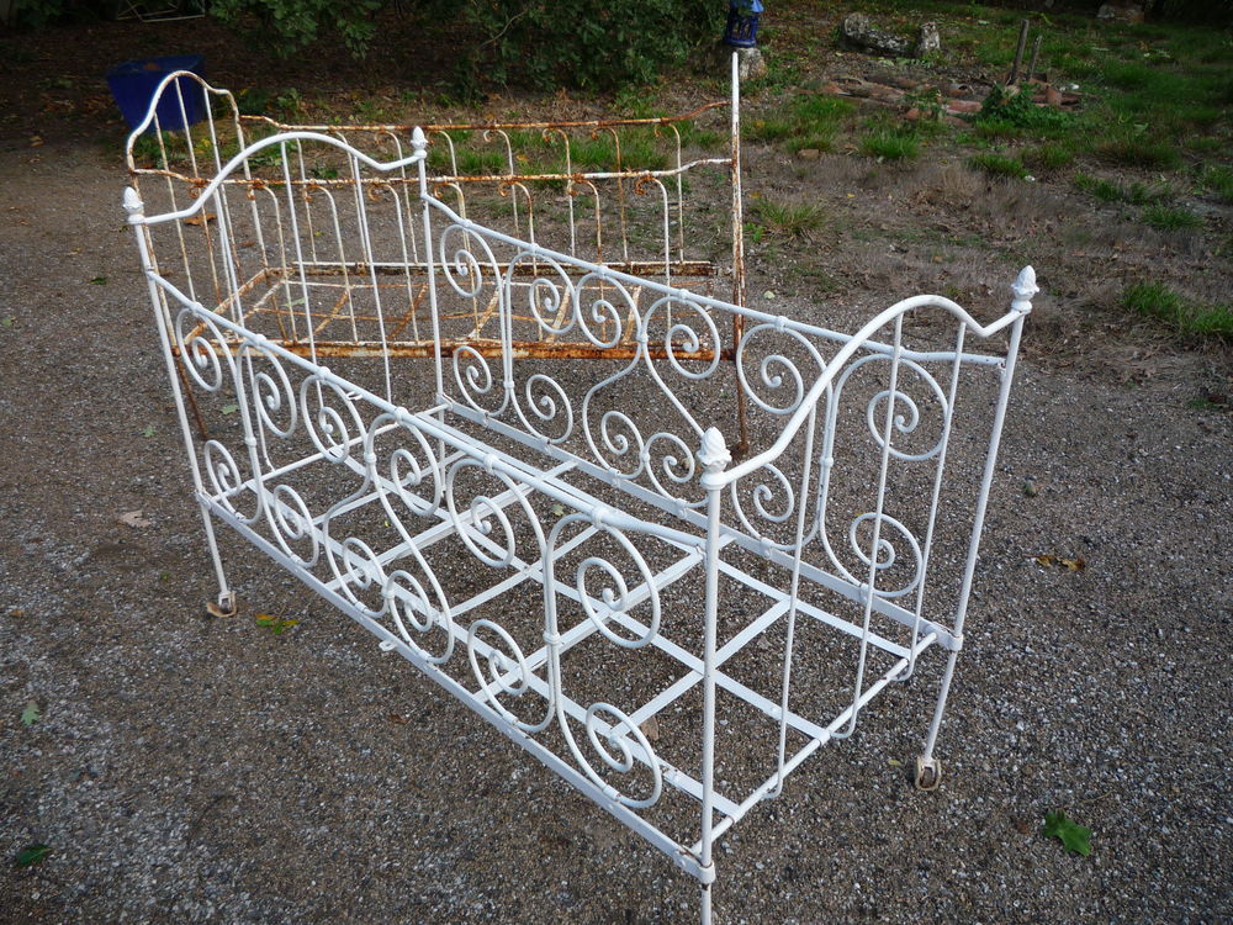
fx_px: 1069
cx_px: 616
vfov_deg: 46.8
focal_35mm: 30
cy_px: 462
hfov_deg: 60.0
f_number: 3.5
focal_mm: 5.2
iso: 100
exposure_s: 1/100
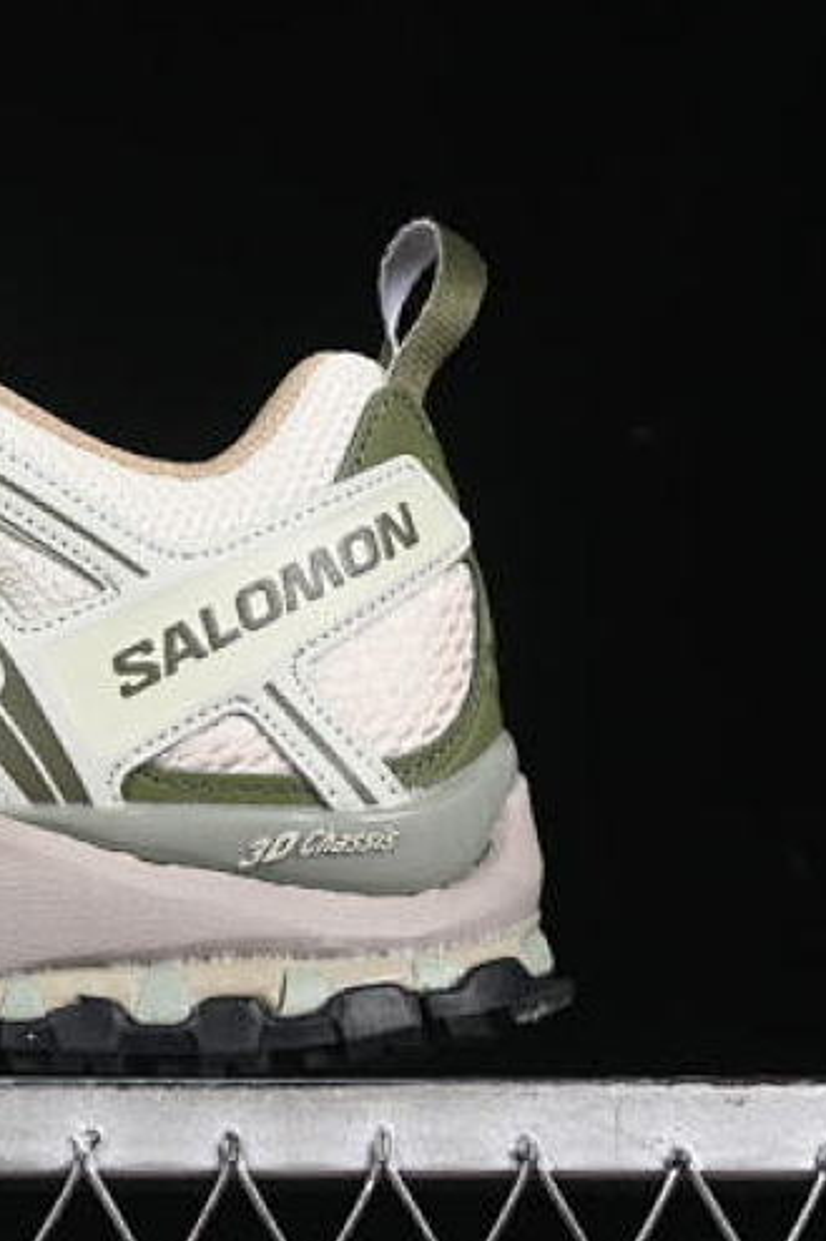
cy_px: 518
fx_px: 5648
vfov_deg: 12.5
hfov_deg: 8.2
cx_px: -334
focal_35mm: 164
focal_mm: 50
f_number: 8
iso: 160
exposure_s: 1/80
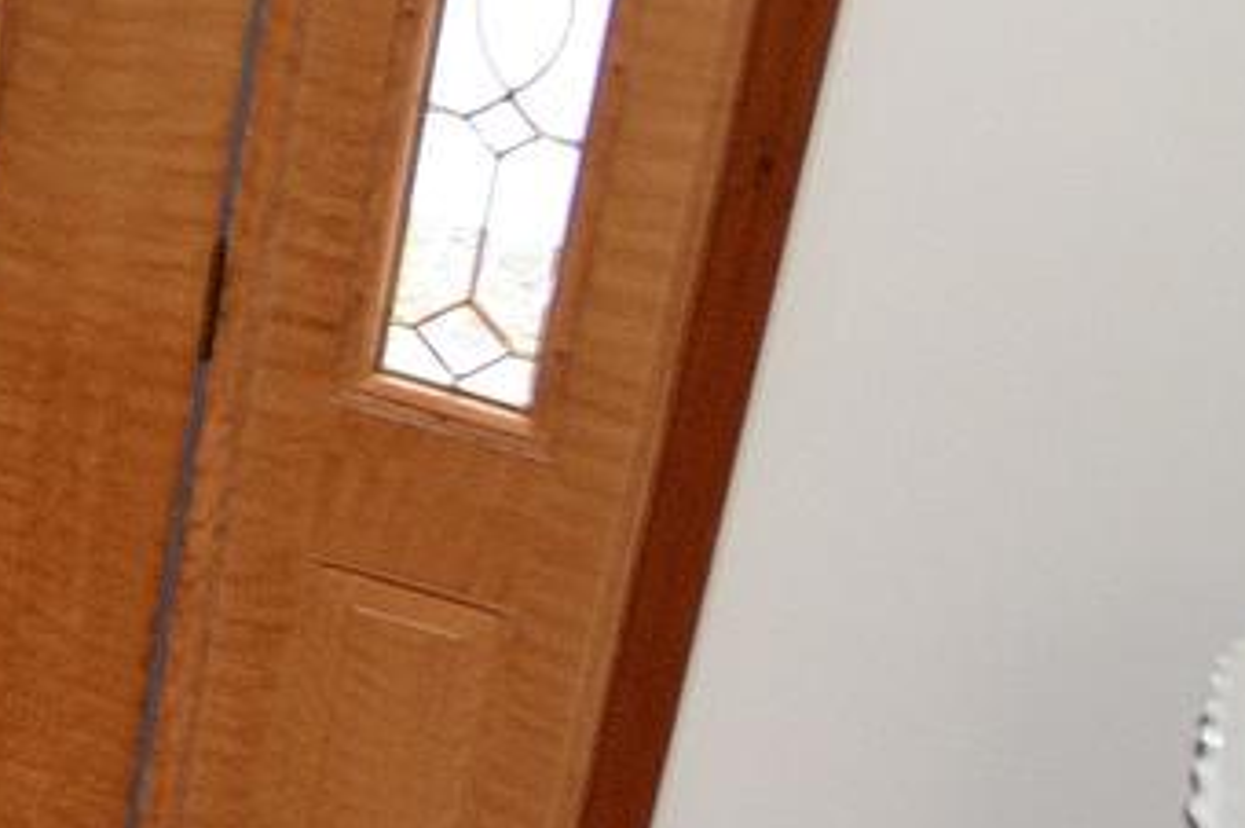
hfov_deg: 9.7
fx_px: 6875
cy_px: 877
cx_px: -1106
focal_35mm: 199
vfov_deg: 6.9
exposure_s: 1/60
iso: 400
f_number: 4
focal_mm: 22
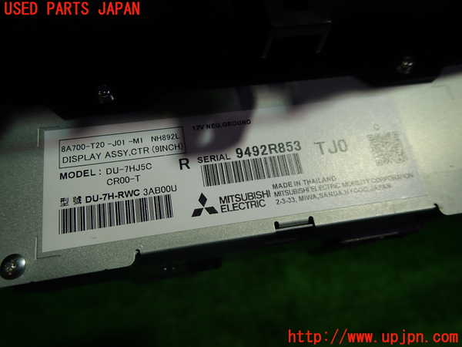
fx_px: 334
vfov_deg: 54.9
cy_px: 174
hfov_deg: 69.4
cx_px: 231
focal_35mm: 25
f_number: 2
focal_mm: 4.5
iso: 100
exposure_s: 1/80
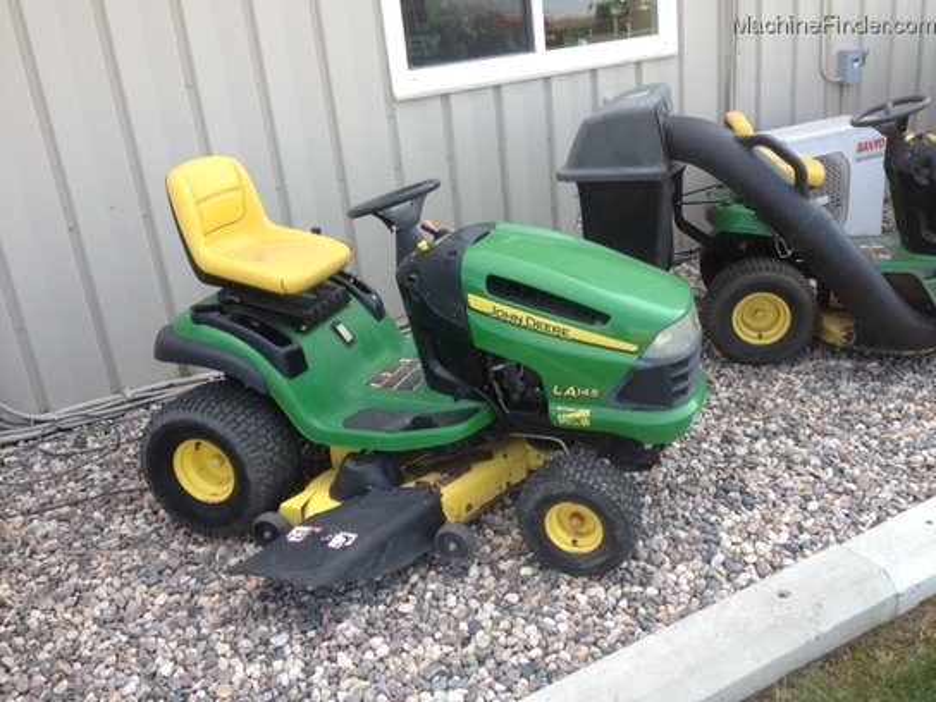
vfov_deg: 40.7
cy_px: 351
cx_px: 468
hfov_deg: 52.6
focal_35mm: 35
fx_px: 946
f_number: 2.4
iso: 64
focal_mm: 4.28
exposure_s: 1/332
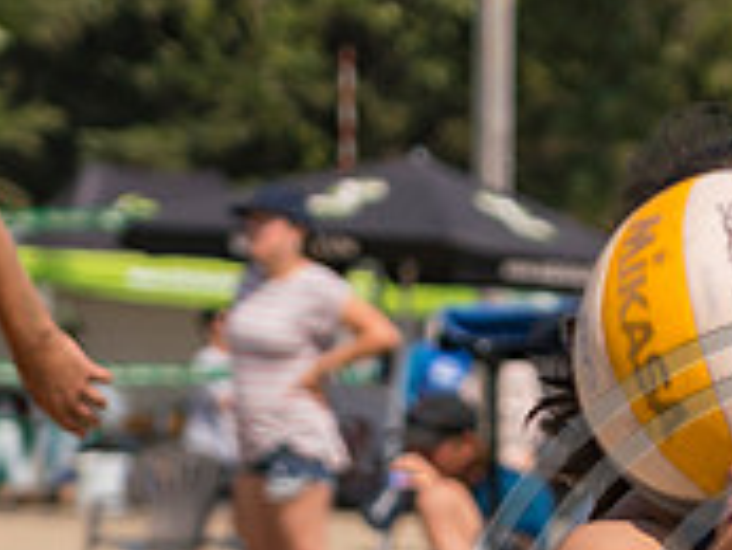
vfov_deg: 4.2
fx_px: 7449
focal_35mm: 352
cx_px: 872
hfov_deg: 5.6
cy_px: 734
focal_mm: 73
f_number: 4
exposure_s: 1/2500
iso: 200
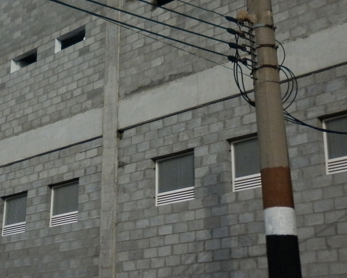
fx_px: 781
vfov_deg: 19.9
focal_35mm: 76
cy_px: 48
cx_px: 46
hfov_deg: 24.5
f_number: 7.1
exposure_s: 1/250
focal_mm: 5
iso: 80
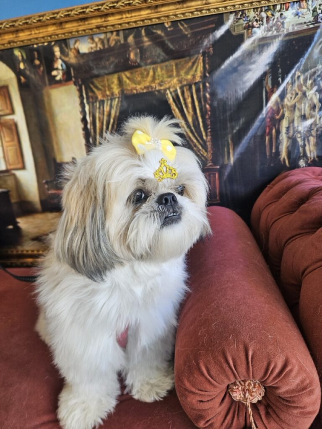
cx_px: 161
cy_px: 214
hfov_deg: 58.9
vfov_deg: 73.9
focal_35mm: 23
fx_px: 285
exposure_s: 1/120
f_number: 1.8
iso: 80
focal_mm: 5.4
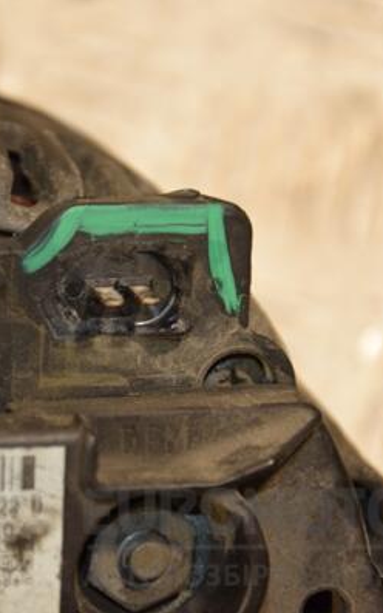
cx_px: 54
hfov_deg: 5.4
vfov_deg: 8.6
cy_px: 306
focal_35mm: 243
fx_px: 4056
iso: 800
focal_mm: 105
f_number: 5.6
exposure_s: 1/125
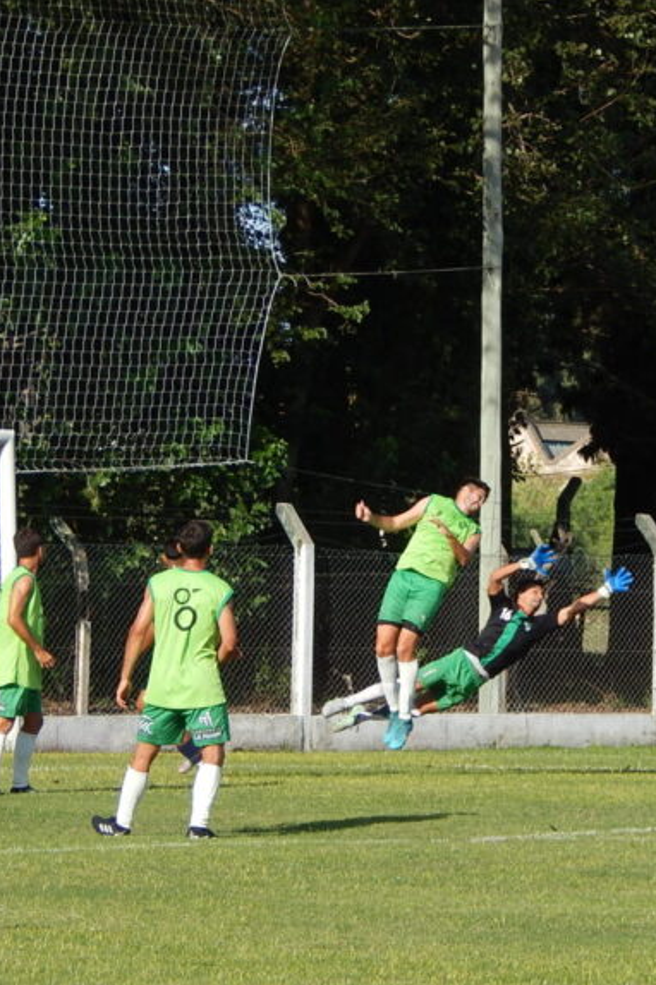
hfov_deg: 4.7
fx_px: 7963
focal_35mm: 291
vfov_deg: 7.1
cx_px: 453
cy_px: 492
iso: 125
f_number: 5.4
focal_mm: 37.1
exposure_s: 1/400
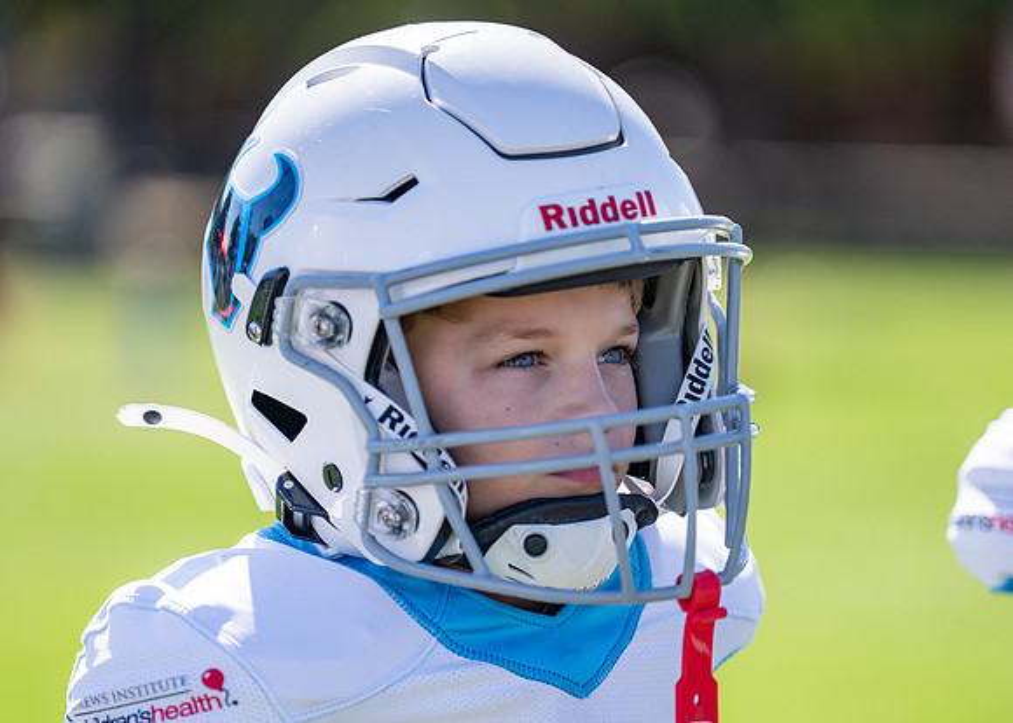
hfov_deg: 9.9
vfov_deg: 7.1
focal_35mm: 203
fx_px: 5841
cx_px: 513
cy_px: 388
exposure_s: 1/1600
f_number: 2.8
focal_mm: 175
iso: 200
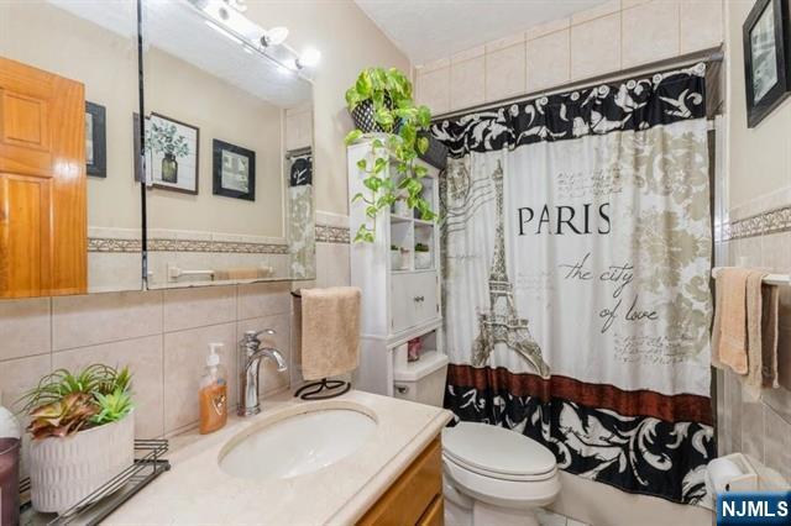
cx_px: 396
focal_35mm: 16
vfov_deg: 73.7
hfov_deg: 96.8
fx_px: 351
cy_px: 263
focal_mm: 16
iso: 100
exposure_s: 1.5
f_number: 11
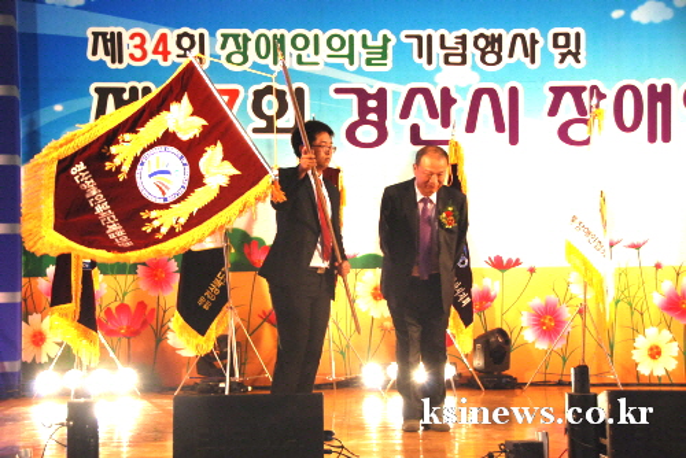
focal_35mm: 60
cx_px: 343
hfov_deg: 33.4
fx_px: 1144
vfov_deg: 22.7
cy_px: 229
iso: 800
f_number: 5.6
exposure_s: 1/125
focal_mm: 40
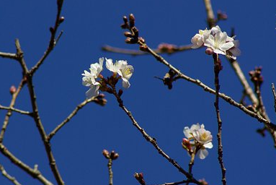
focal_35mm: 602
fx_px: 4619
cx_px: 113
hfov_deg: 3.4
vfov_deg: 2.3
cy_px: 84
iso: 200
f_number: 8
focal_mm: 300
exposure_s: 1/500
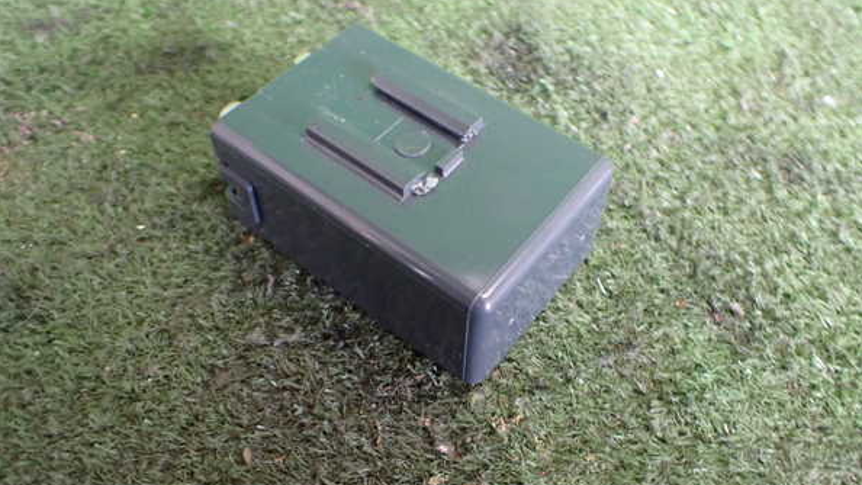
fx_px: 754
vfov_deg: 35.6
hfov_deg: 59.5
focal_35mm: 33
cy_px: 206
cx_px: 432
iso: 800
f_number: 2.3
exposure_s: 1/80
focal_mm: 5.4
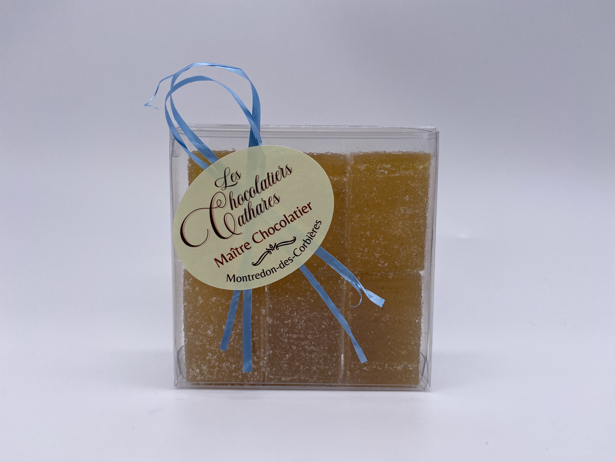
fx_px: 462
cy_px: 231
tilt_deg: -8.4
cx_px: 308
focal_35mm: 26
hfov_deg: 67.3
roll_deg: -0.4
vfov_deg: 53.1
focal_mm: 4.25
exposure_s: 1/858
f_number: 1.8
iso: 32
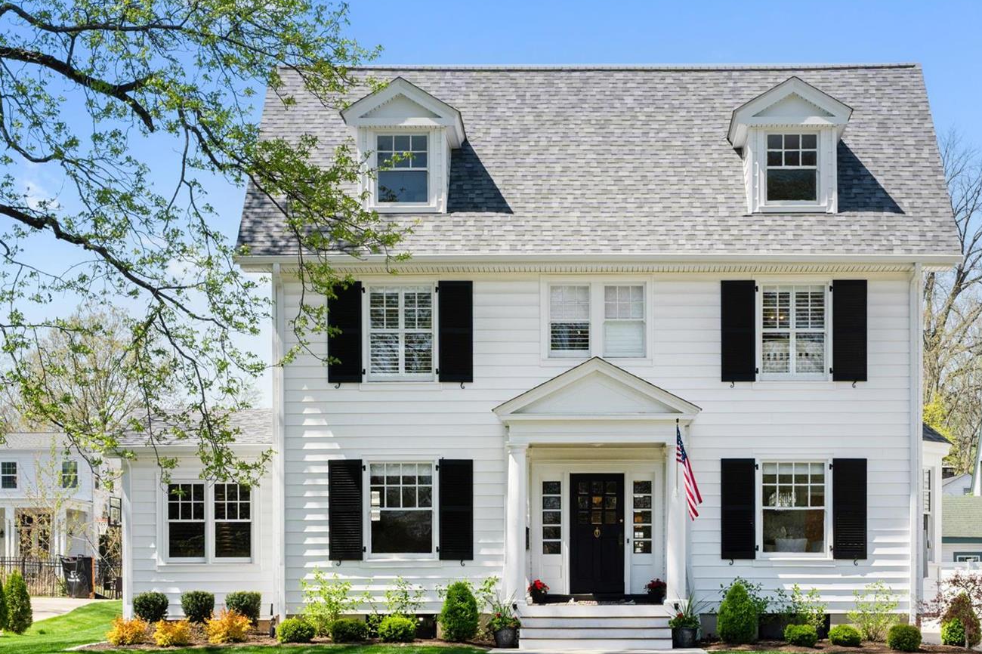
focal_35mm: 65
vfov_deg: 21.0
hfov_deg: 31.1
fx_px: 1762
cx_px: 586
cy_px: 393
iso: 400
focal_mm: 35
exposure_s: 1/800
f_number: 8
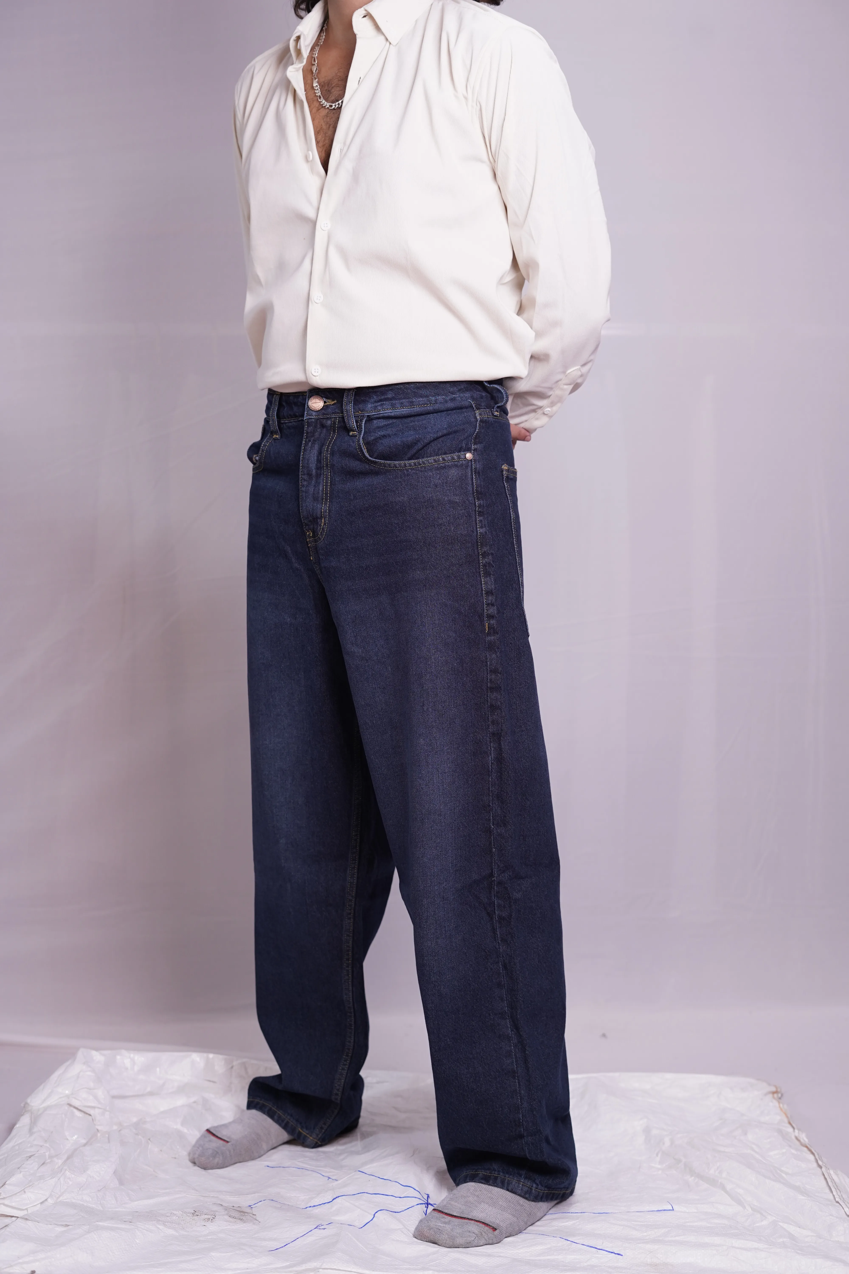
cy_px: 637
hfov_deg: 27.0
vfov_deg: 39.6
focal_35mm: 50
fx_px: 1769
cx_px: 424
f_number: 3.5
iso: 640
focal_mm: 50
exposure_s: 1/100
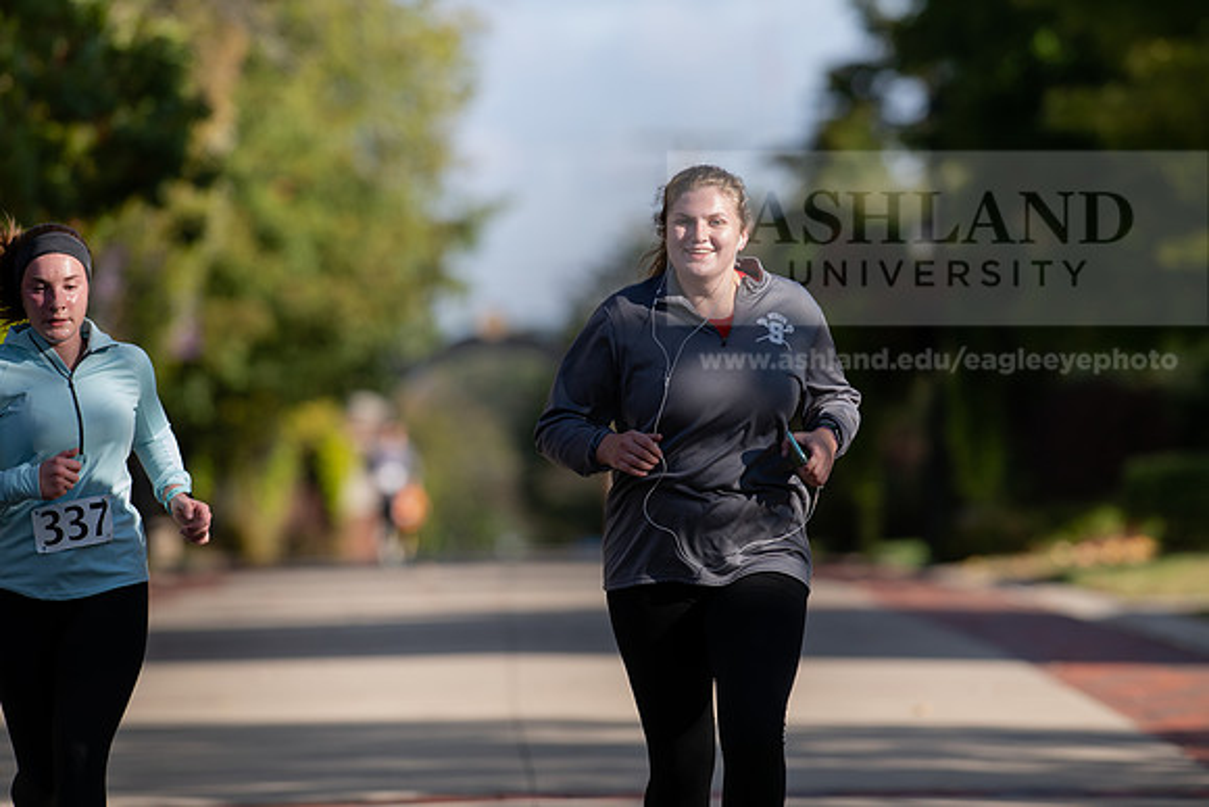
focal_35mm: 300
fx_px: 10077
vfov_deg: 4.6
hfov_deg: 6.9
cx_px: 604
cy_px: 404
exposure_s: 1/800
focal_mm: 300
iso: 200
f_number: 4.5
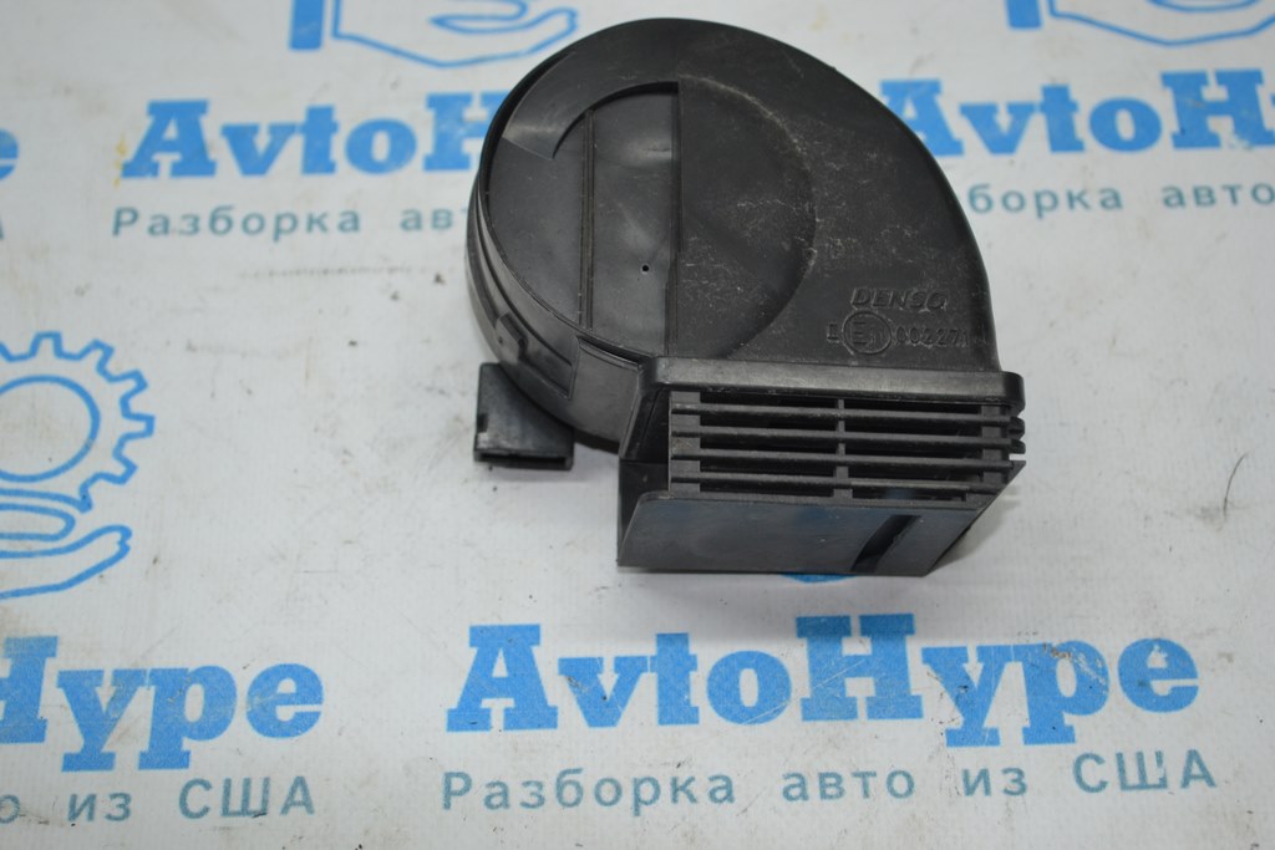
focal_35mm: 68
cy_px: 425
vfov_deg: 20.2
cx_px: 638
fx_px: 2391
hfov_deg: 29.9
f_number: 5.3
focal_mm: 45
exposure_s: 1/125
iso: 400
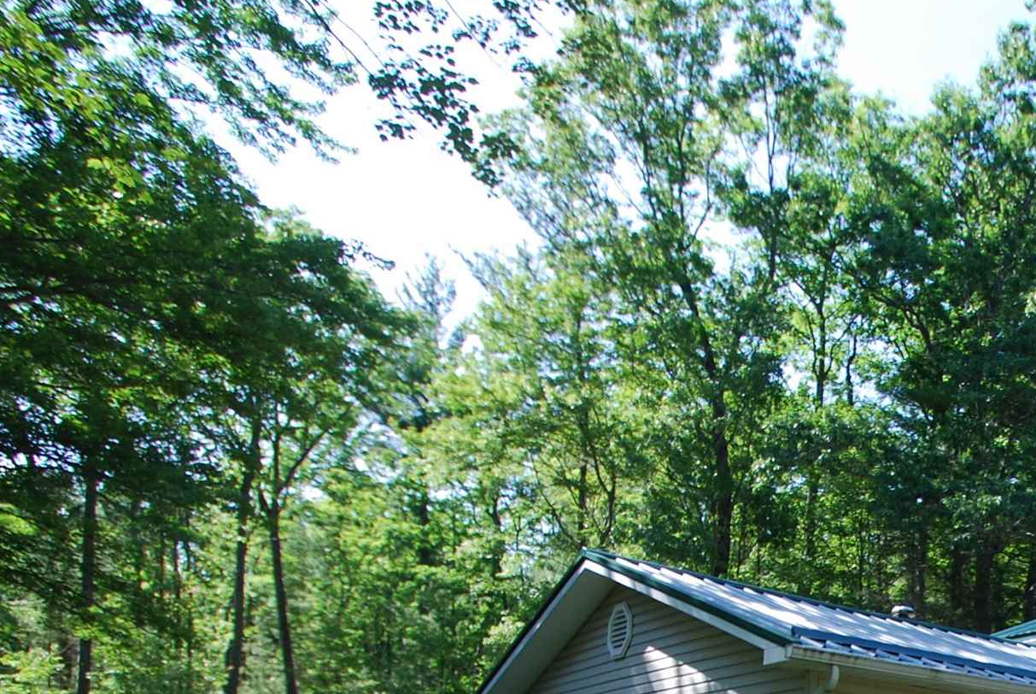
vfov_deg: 29.5
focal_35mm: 38
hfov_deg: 42.1
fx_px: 1095
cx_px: 1086
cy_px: 862
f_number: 5.6
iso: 110
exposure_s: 1/125
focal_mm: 10
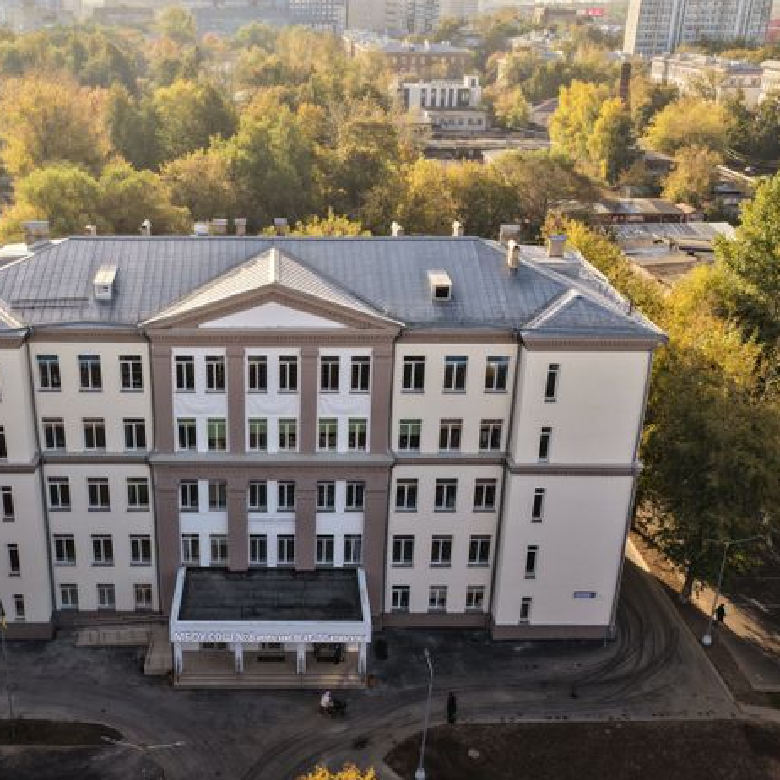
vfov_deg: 46.0
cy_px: 392
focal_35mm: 36
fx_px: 918
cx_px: 273
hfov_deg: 45.5
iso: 100
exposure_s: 1/30
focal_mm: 14.45
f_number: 2.8
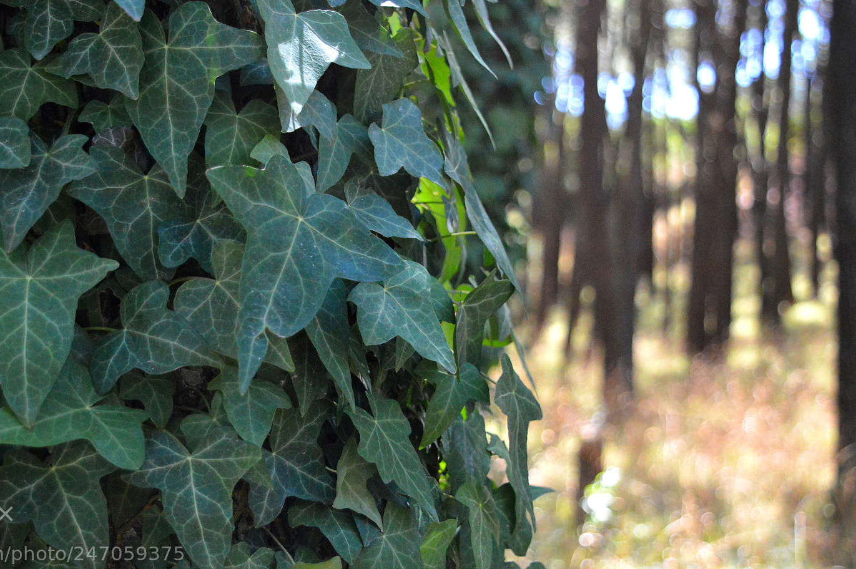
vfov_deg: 21.5
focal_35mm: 63
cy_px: 271
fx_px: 1497
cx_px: 357
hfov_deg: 31.9
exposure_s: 1/1600
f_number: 4.8
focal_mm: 36
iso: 3600
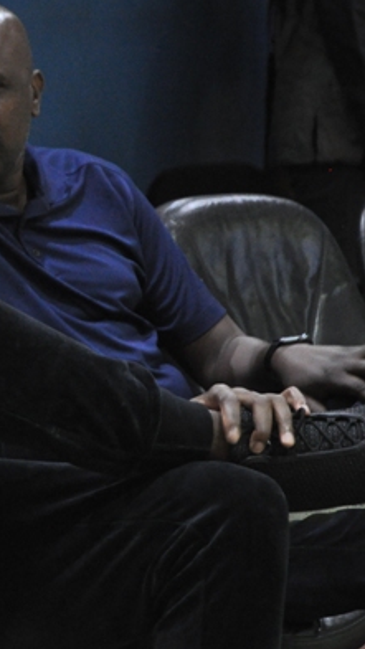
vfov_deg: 7.3
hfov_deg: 4.1
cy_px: 280
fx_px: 5060
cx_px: -230
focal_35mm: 294
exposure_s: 1/30
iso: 1600
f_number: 5.6
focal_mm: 92
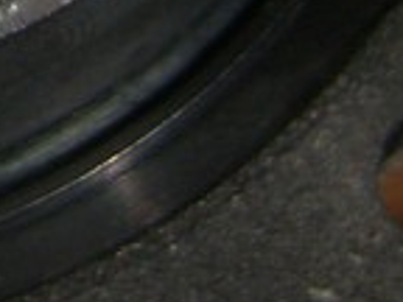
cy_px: -400
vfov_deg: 2.8
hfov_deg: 3.8
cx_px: -364
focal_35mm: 521
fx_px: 6065
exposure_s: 1/80
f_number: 3.2
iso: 50
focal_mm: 19.4
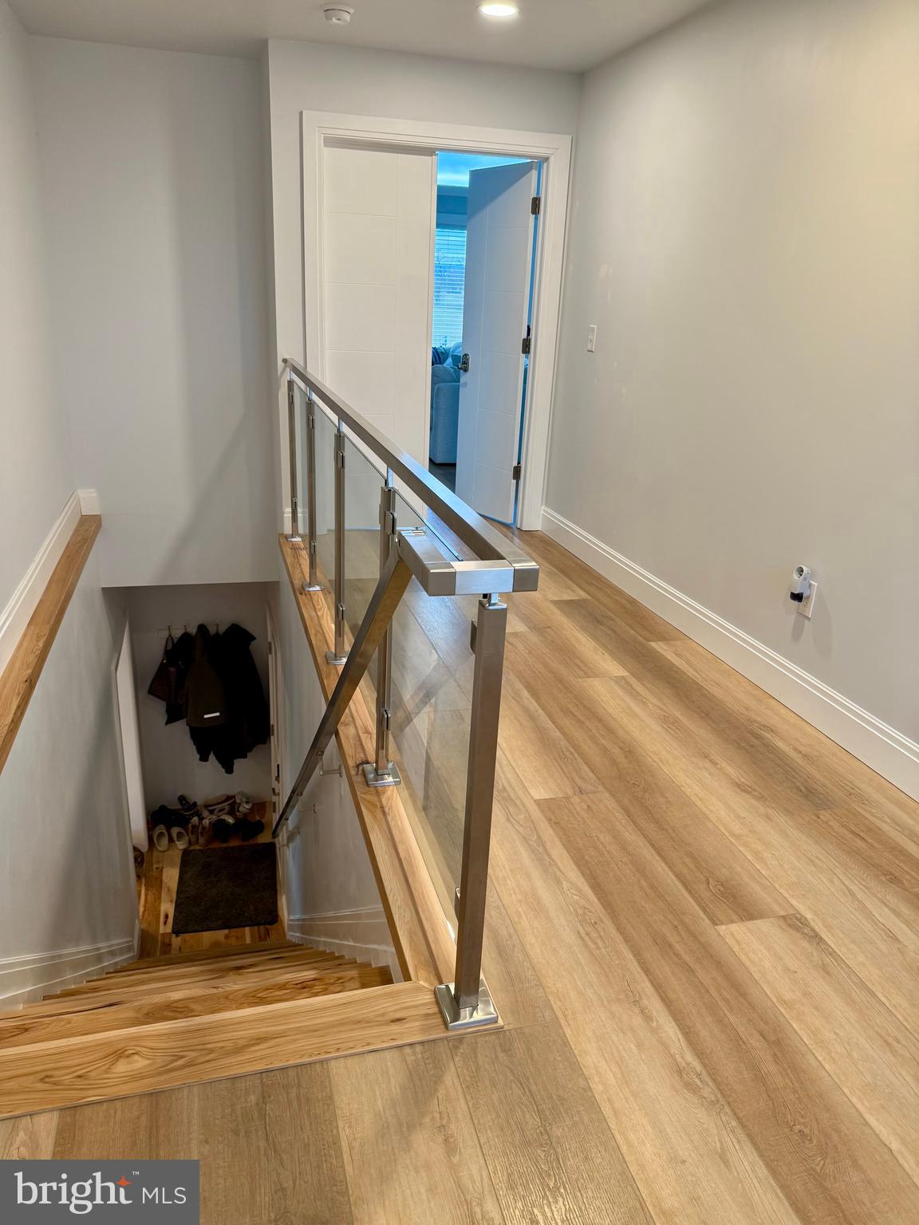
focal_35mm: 24
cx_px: 460
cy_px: 612
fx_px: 850
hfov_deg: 56.8
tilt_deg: -20.0
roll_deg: -2.1
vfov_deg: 71.6
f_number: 1.78
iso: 125
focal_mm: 6.76
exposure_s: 1/60
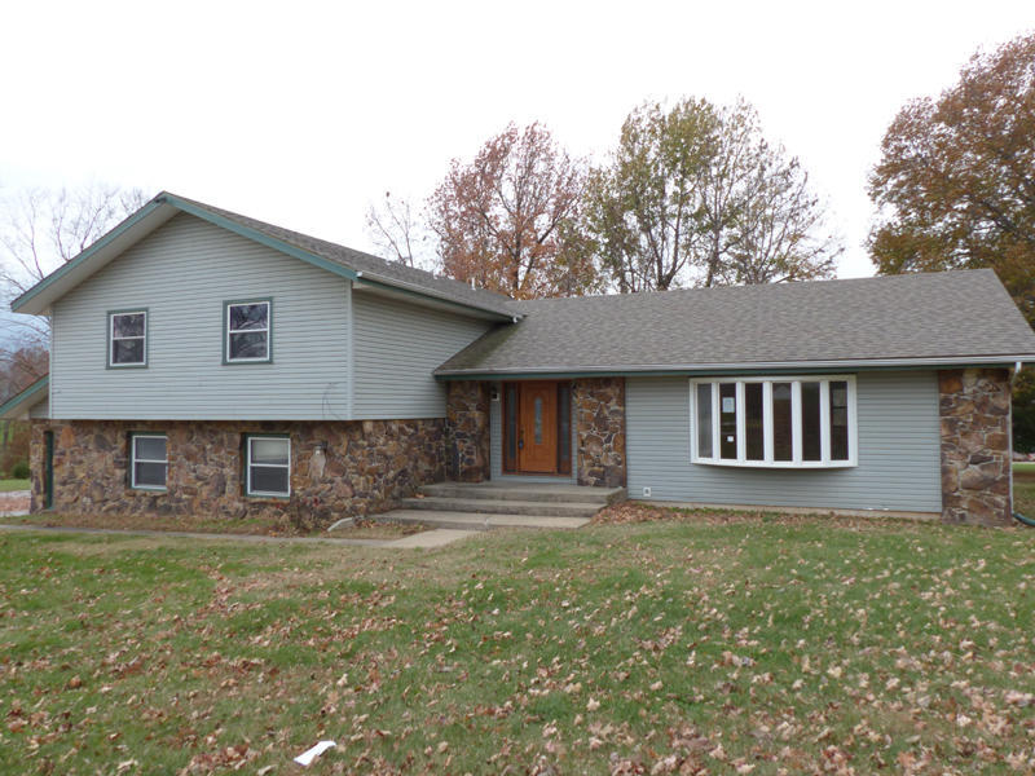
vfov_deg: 54.9
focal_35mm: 25
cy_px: 388
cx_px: 518
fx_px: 747
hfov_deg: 69.4
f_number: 4
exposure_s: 1/250
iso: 100
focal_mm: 4.5
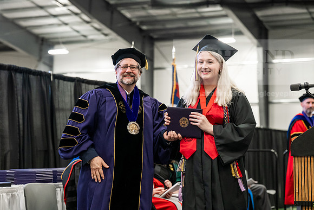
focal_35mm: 82
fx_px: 715
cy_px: 105
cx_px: 157
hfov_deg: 24.8
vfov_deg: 16.7
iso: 4000
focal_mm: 82
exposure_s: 1/200
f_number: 4
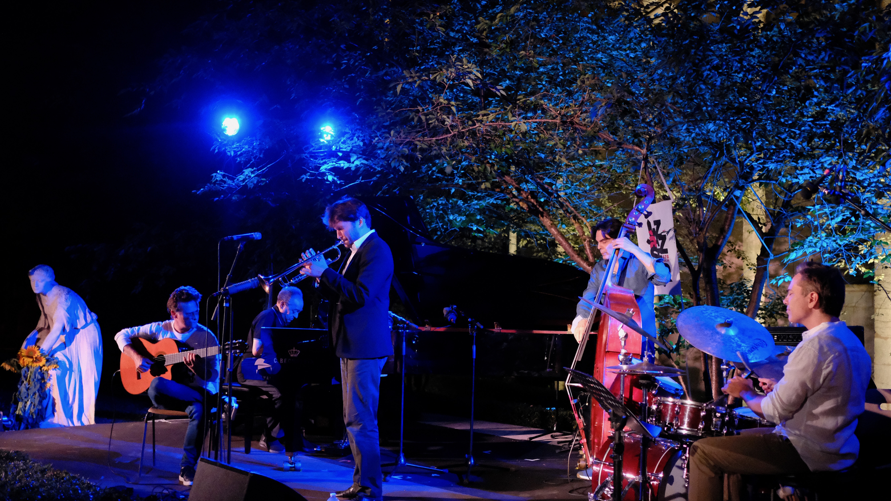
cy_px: 246
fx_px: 874
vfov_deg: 32.0
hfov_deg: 54.0
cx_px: 446
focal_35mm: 37
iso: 8000
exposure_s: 1/250
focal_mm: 23
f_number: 2.2
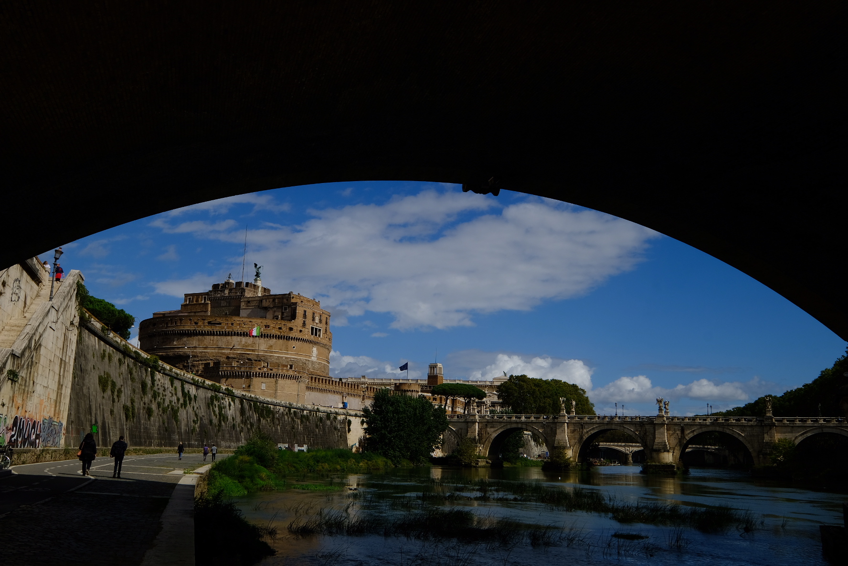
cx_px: 424
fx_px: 801
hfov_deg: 55.8
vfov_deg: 38.9
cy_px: 283
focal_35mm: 34
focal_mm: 22.9
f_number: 14
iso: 100
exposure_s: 1/300
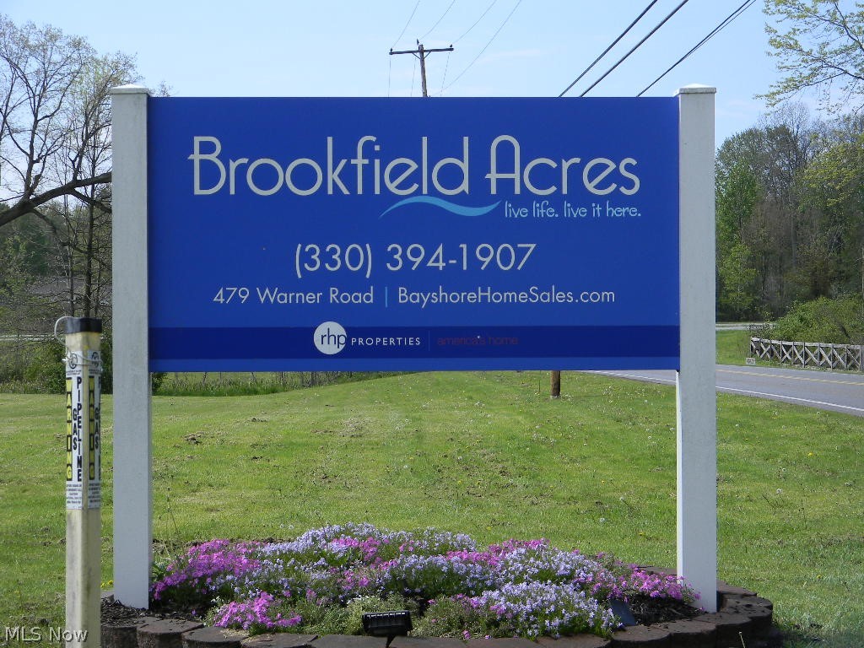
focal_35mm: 67
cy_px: 324
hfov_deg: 29.0
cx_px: 432
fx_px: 1672
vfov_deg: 21.9
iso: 80
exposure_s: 1/514
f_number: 4.3
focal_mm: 12.2
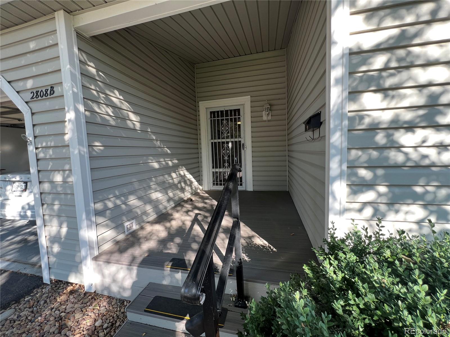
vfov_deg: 89.9
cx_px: 225
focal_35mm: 13
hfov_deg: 106.2
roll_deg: +2.5
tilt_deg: -5.0
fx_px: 169
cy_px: 168
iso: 40
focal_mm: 1.57
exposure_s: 1/99
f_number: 1.8
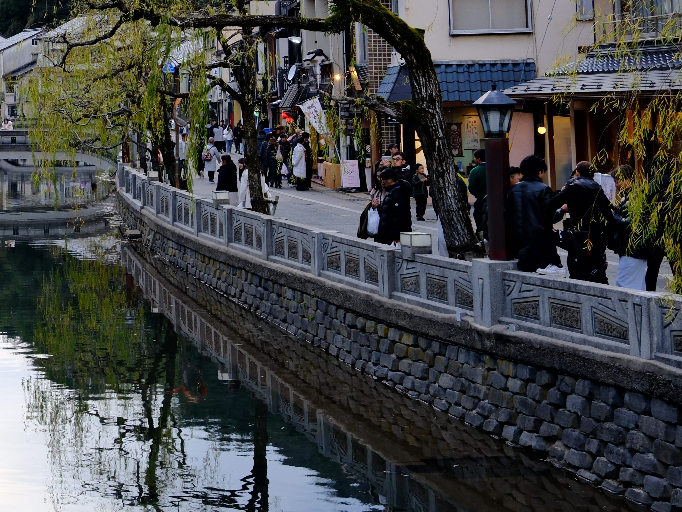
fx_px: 1596
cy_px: -15
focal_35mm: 81
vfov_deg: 17.7
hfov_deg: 22.3
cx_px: -131
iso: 250
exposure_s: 1/140
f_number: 4.5
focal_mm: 21.4
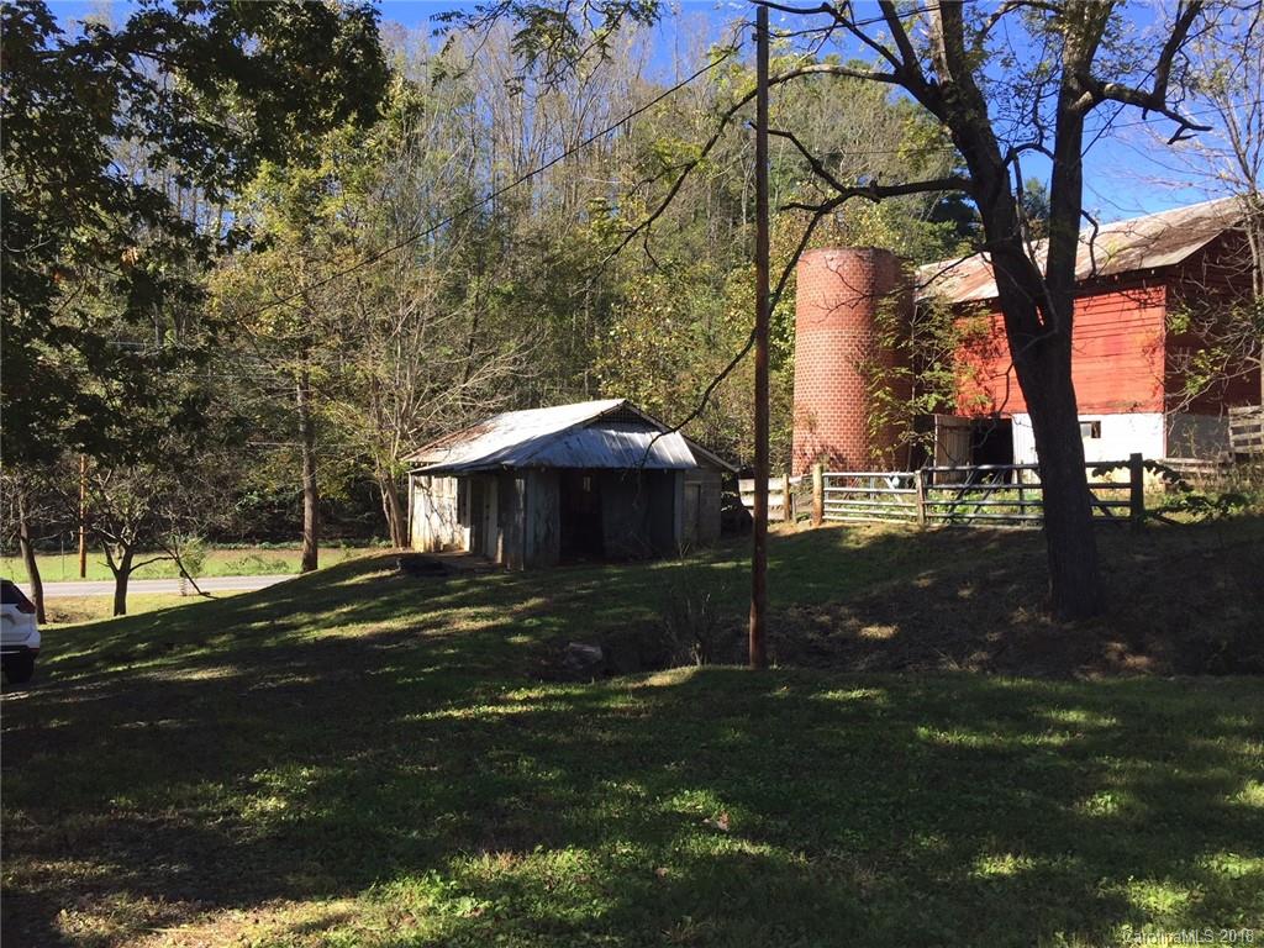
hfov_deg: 61.7
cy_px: 474
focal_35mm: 29
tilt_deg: -1.0
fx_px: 1059
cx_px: 632
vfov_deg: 48.2
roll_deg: -2.2
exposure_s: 1/565
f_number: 2.2
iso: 32
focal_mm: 4.15
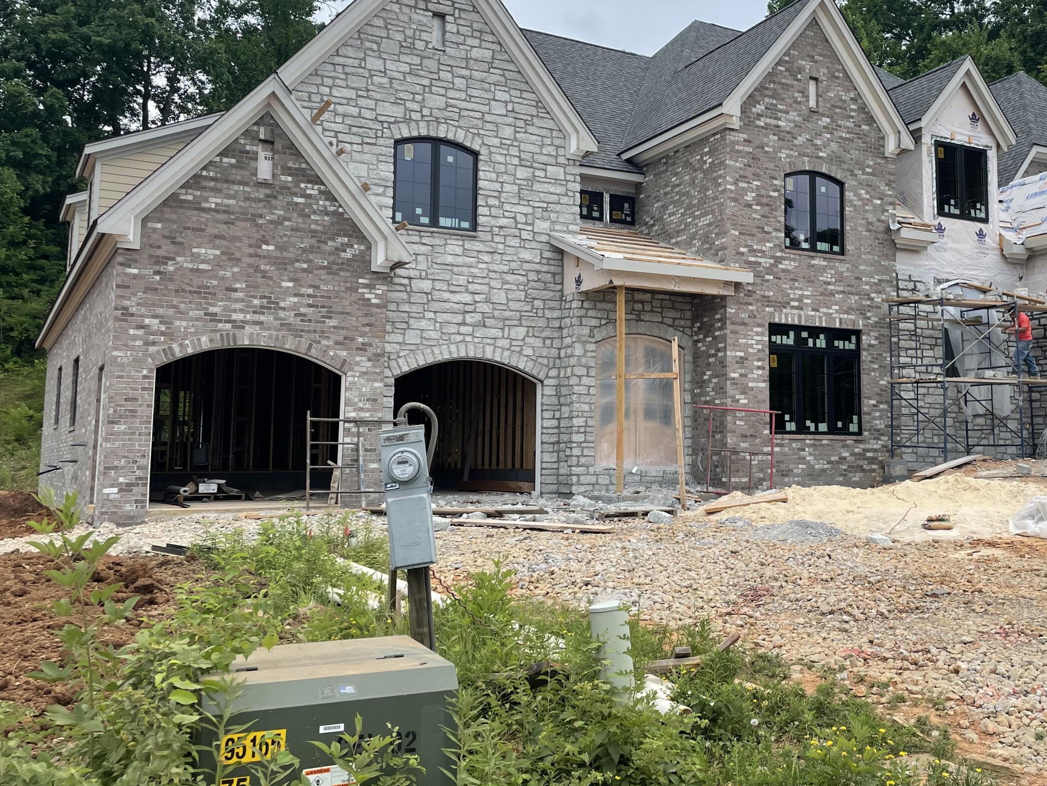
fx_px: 1119
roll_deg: -0.1
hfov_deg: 49.4
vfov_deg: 38.5
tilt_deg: +7.1
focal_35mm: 37
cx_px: 679
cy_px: 322
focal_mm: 4.2
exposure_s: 1/1642
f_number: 1.6
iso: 32
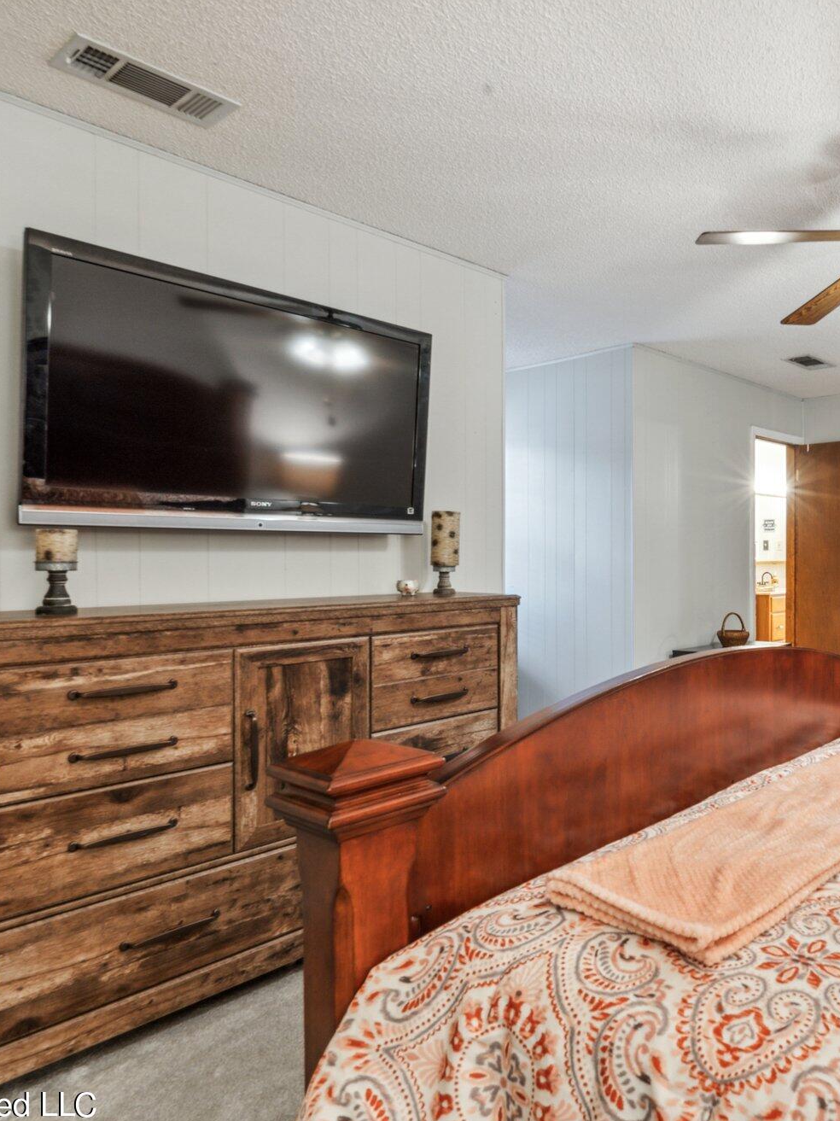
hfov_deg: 51.2
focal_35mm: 24
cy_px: 575
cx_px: 732
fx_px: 777
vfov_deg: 71.6
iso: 400
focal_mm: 16
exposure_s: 1.3
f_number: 13
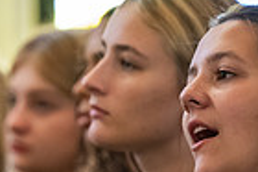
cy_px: 214
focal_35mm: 602
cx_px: 181
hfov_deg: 3.4
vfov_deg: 2.3
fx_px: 4309
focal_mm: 145
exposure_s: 1/160
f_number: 2.8
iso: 4000
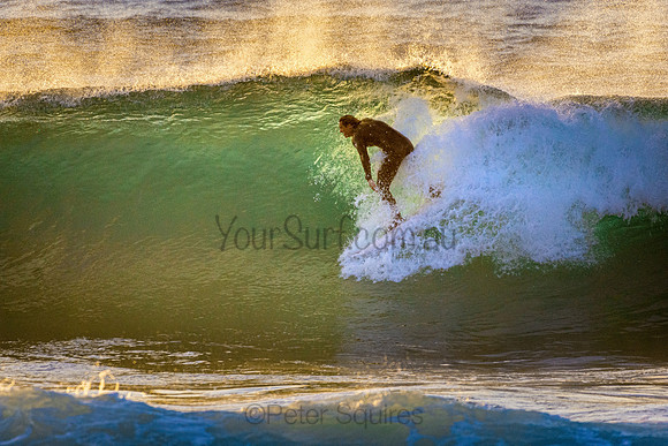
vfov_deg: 1.8
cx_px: 334
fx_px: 13919
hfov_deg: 2.7
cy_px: 223
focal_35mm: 750
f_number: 5.6
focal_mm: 500
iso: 1400
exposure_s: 1/2000
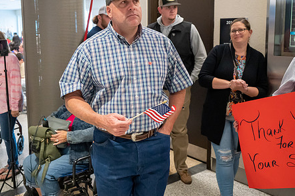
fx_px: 336
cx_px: 120
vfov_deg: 32.5
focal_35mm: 41
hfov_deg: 47.2
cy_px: 74
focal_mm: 31.5
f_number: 4.8
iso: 11400
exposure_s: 1/200
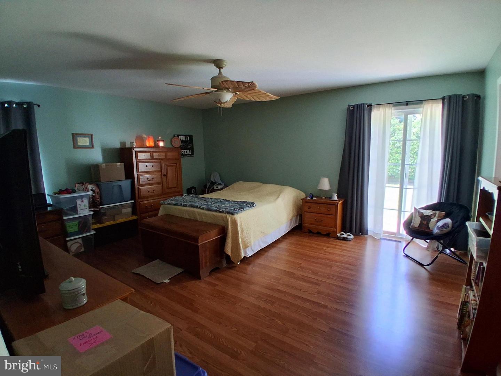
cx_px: 250
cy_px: 188
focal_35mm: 17
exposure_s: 1/40
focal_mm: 1.4
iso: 250
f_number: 2.2
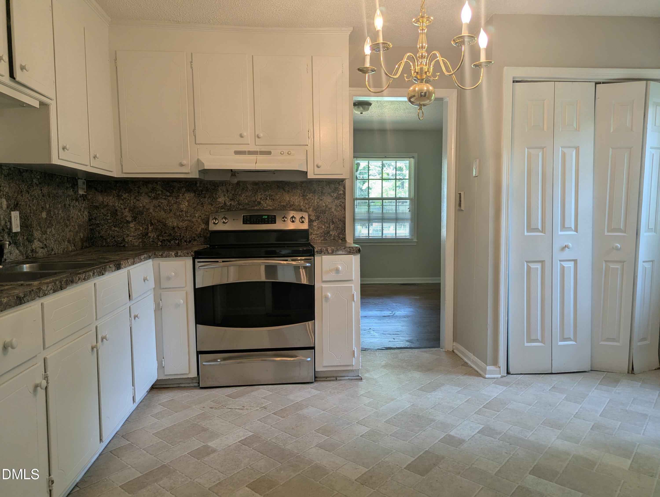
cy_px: 248
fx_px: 458
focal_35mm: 24
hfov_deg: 71.5
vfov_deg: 56.9
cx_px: 330
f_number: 1.85
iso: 56
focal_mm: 6.81
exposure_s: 1/60
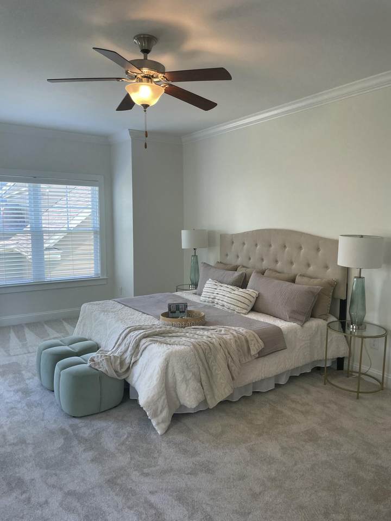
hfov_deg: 53.1
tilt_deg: -4.7
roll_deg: +1.4
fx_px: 392
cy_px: 260
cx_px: 196
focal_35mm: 26
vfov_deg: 67.3
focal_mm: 4.2
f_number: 1.6
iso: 80
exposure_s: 1/120
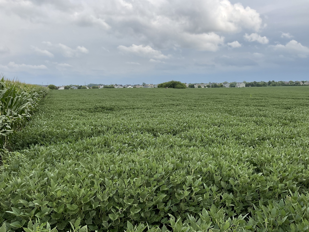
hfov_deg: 61.7
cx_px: 154
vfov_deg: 48.2
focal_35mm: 29
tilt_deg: -6.7
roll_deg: +1.5
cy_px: 116
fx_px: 259
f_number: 1.8
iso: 16
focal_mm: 3
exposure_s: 1/1984
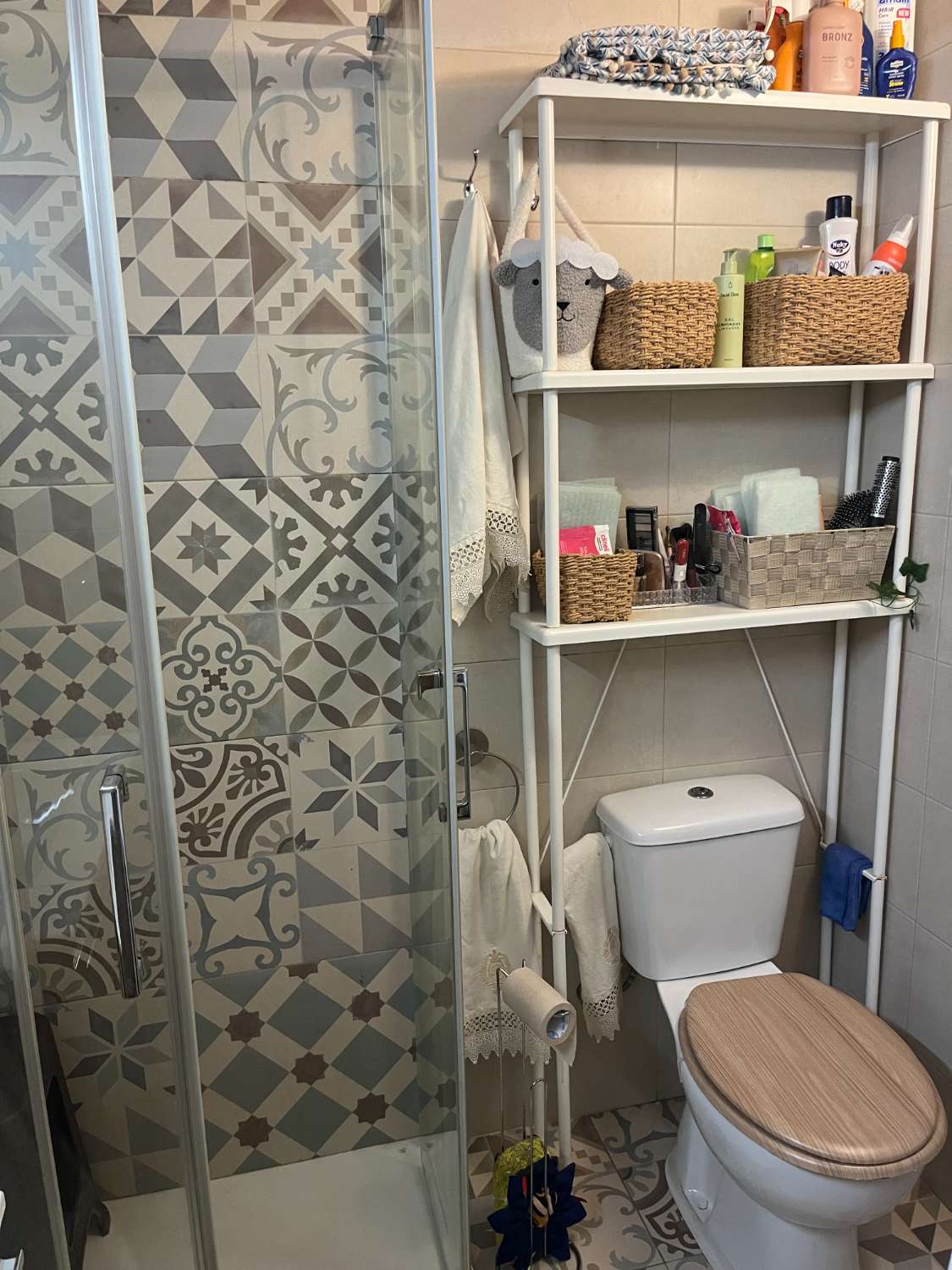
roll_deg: +2.0
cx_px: 476
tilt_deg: -12.6
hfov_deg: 53.1
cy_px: 635
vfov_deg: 67.3
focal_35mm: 26
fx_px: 953
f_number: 1.6
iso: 320
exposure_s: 1/50
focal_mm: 5.1
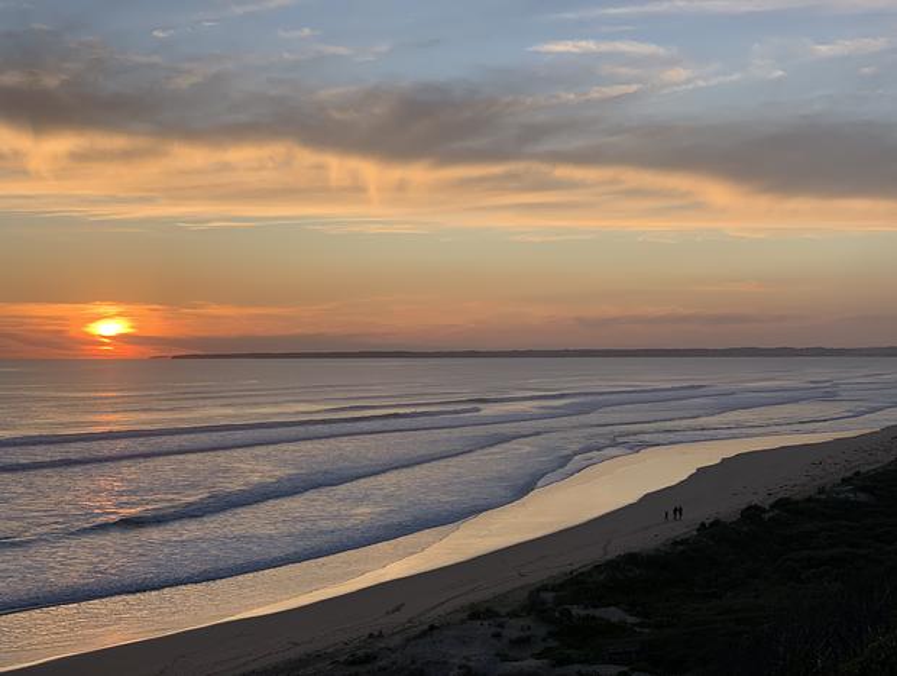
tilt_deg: +2.1
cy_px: 338
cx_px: 448
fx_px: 1350
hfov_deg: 36.8
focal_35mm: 52
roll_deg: -0.1
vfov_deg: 28.1
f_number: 2.4
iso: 16
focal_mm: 6
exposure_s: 1/393
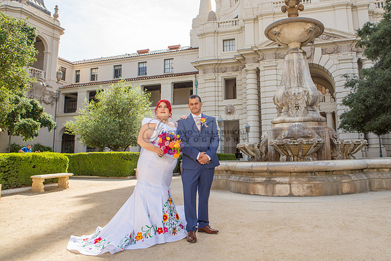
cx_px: 230
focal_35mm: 28
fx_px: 307
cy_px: 107
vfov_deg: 45.9
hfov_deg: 64.6
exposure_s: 1/200
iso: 100
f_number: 5.6
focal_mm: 24
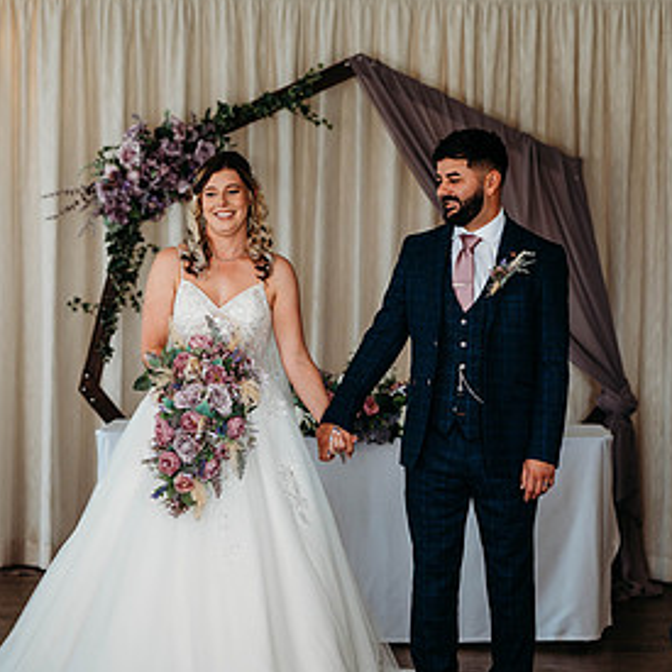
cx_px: 332
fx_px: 3338
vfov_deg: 11.5
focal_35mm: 152
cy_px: 423
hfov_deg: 11.5
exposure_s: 1/200
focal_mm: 85
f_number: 2.5
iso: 250
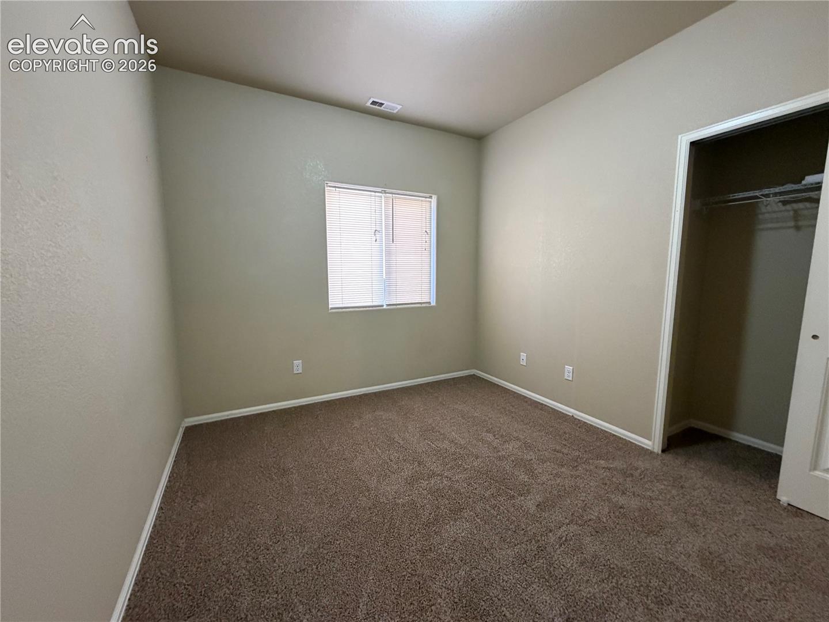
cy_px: 311
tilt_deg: -5.9
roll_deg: +0.7
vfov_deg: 85.7
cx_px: 414
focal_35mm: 14
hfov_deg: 102.1
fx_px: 335
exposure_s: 1/60
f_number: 2.2
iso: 400
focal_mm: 2.22
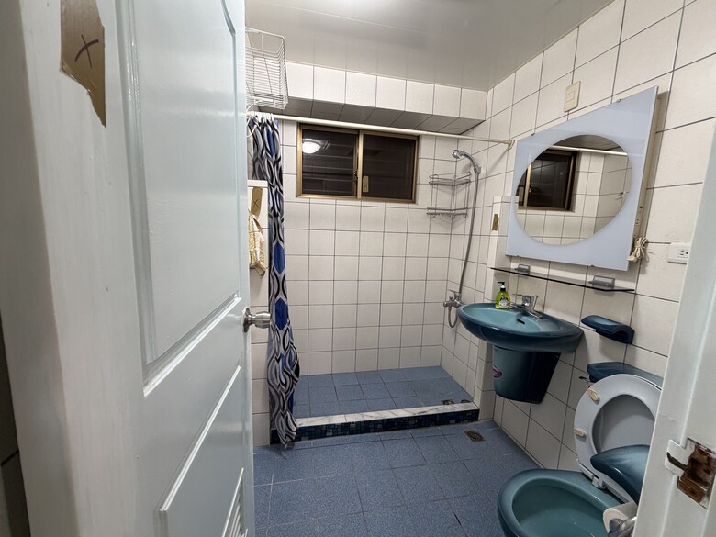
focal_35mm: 14
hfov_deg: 102.1
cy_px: 268
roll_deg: -1.3
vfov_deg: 85.7
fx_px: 290
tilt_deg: -6.3
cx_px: 358
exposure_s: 1/60
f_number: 2.2
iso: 200
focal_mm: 2.22
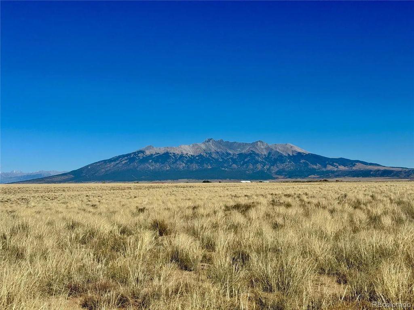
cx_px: 207
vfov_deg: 30.3
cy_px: 155
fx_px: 574
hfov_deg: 39.7
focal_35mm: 48
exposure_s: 1/10526
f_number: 1.78
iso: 64
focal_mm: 6.76
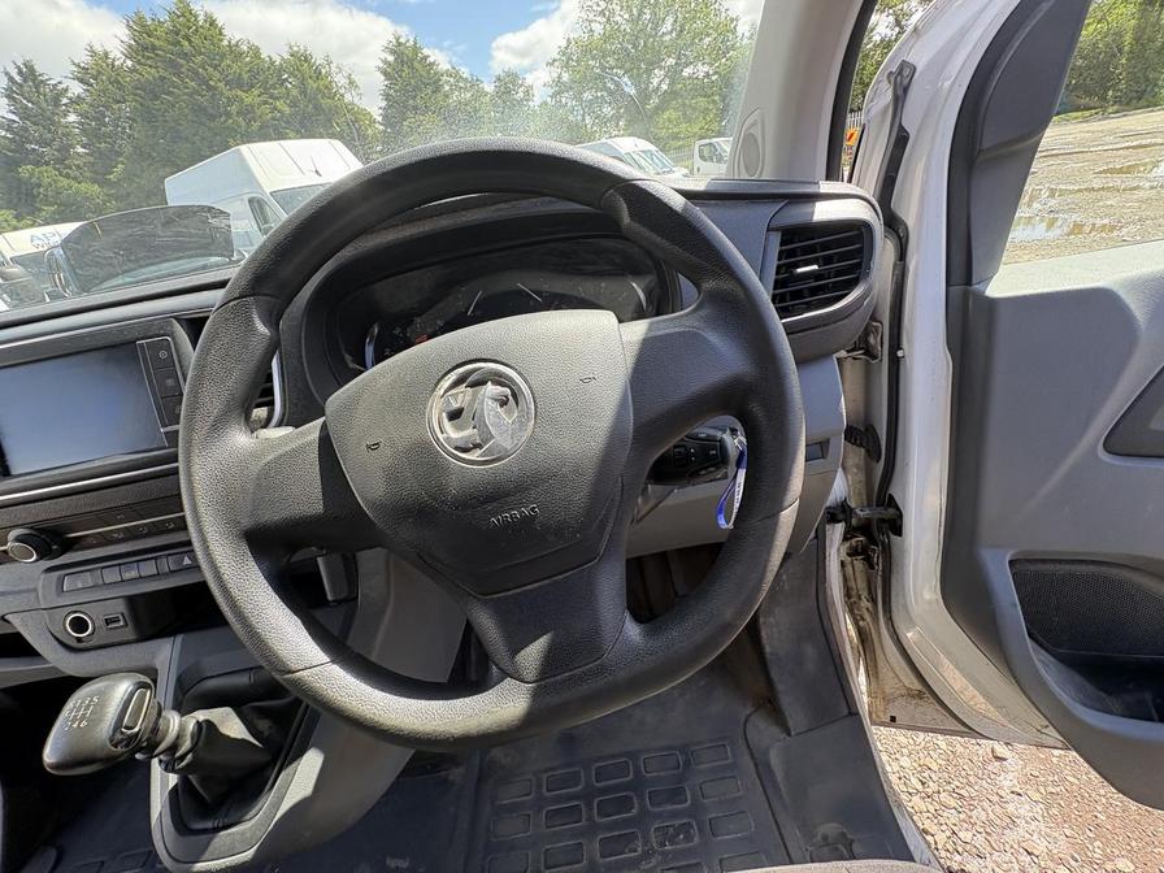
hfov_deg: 102.1
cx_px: 582
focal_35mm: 14
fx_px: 471
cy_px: 436
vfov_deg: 85.7
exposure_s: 1/144
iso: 64
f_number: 2.2
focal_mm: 2.22
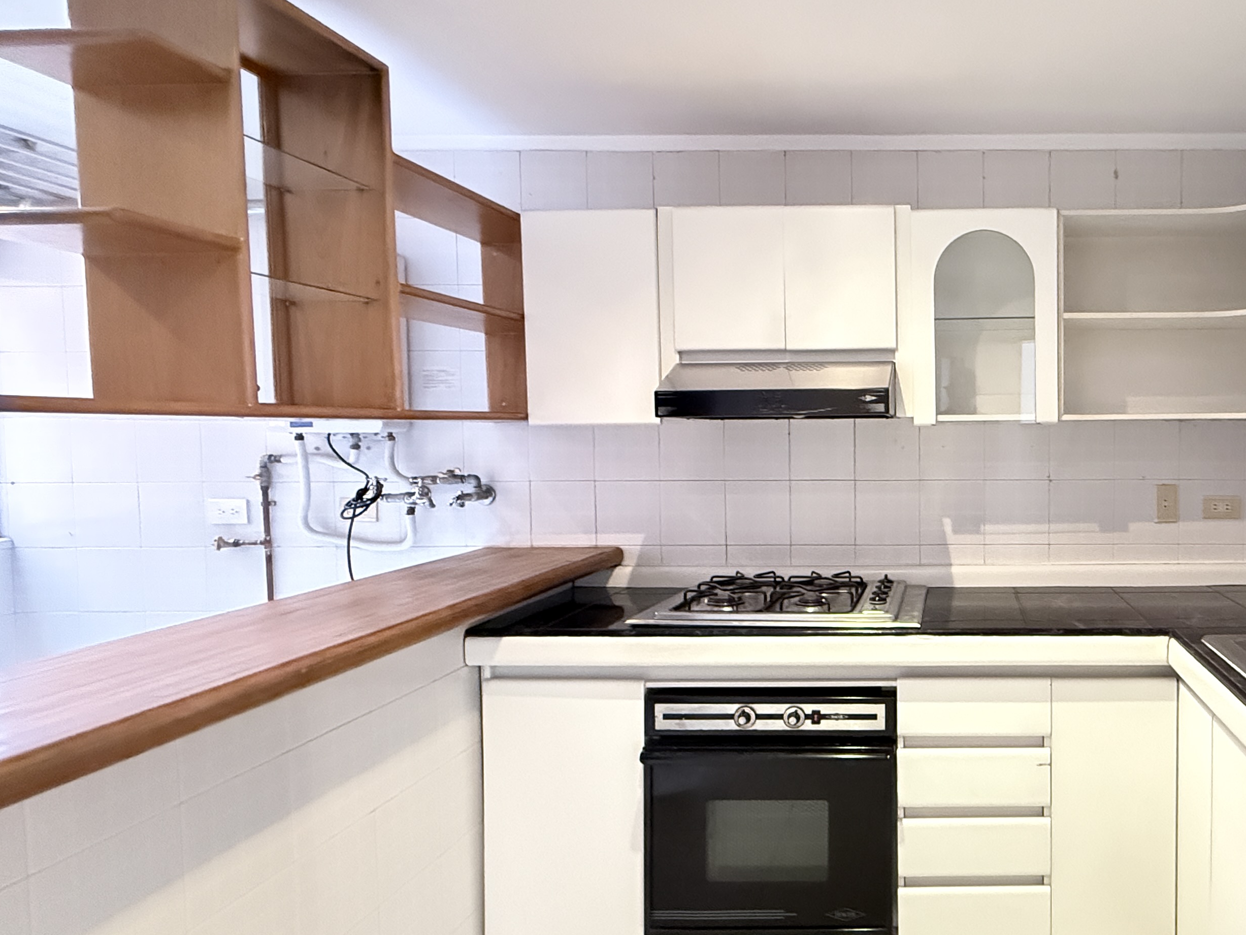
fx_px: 828
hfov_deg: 68.4
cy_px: 473
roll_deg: +0.3
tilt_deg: -1.8
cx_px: 958
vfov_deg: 58.9
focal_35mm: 23
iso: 1250
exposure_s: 1/40
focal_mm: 2.22
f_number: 2.2
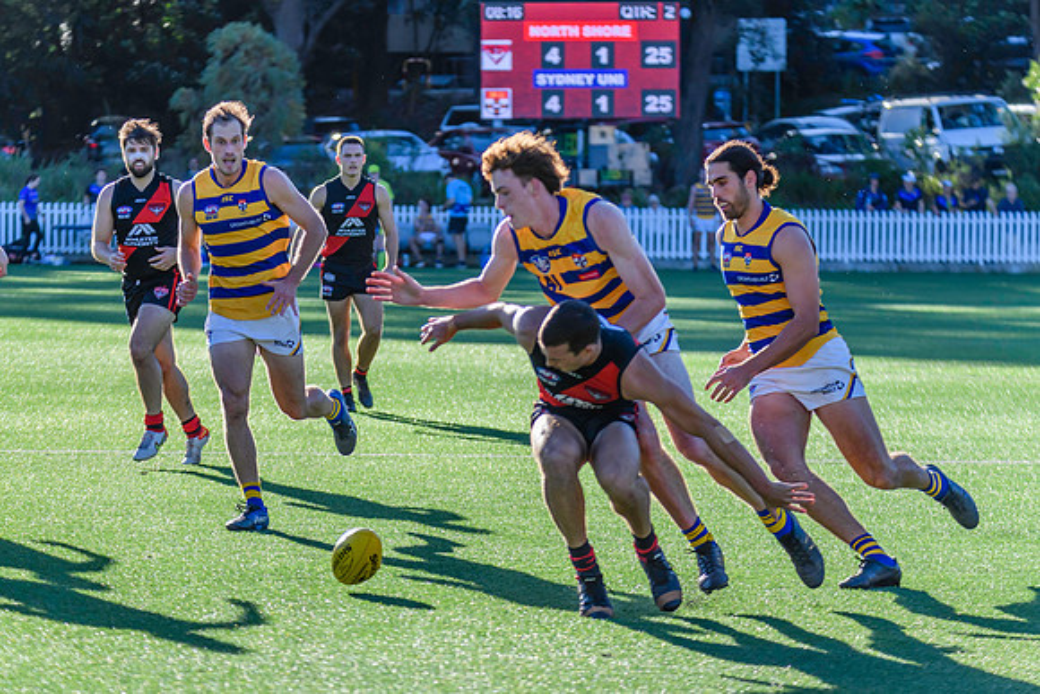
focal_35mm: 236
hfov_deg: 8.7
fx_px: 6828
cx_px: 468
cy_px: 417
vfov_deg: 5.8
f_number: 5.6
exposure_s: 1/2000
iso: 800
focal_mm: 190
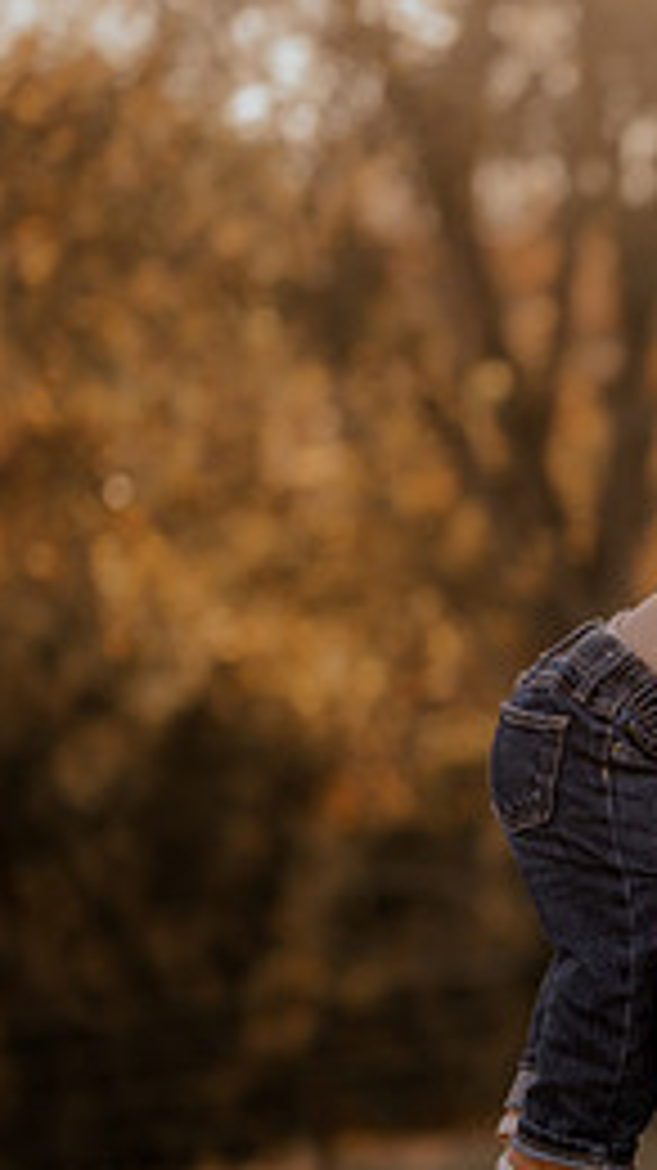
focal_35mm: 117
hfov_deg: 10.1
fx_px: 3628
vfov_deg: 18.3
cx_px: 940
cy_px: 686
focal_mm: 50
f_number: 1.8
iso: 250
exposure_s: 1/1600
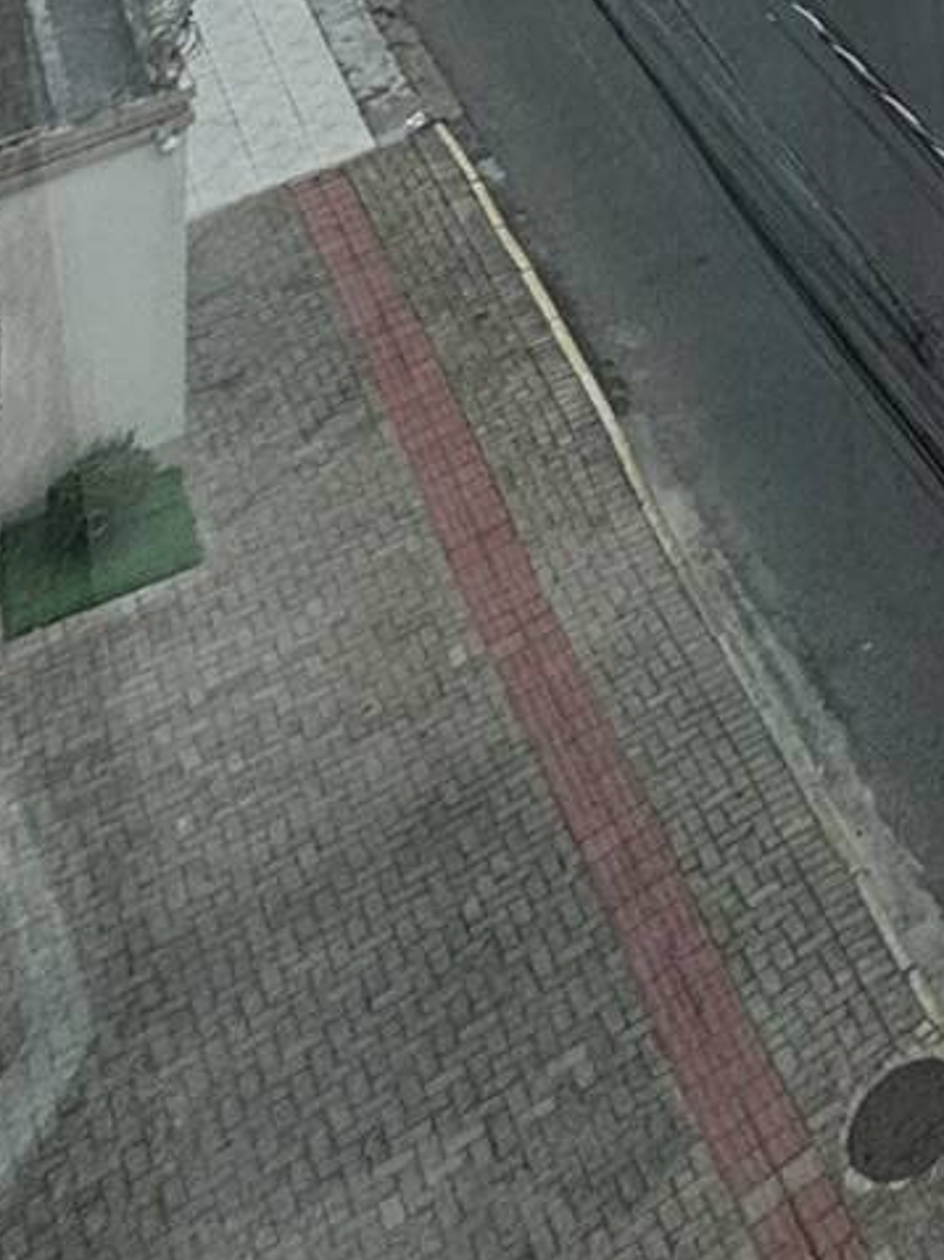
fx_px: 2184
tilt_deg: +1.2
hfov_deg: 17.5
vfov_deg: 18.4
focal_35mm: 60
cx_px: 1880
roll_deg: +1.1
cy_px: -1350
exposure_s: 1/787
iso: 40
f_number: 2.2
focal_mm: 2.22
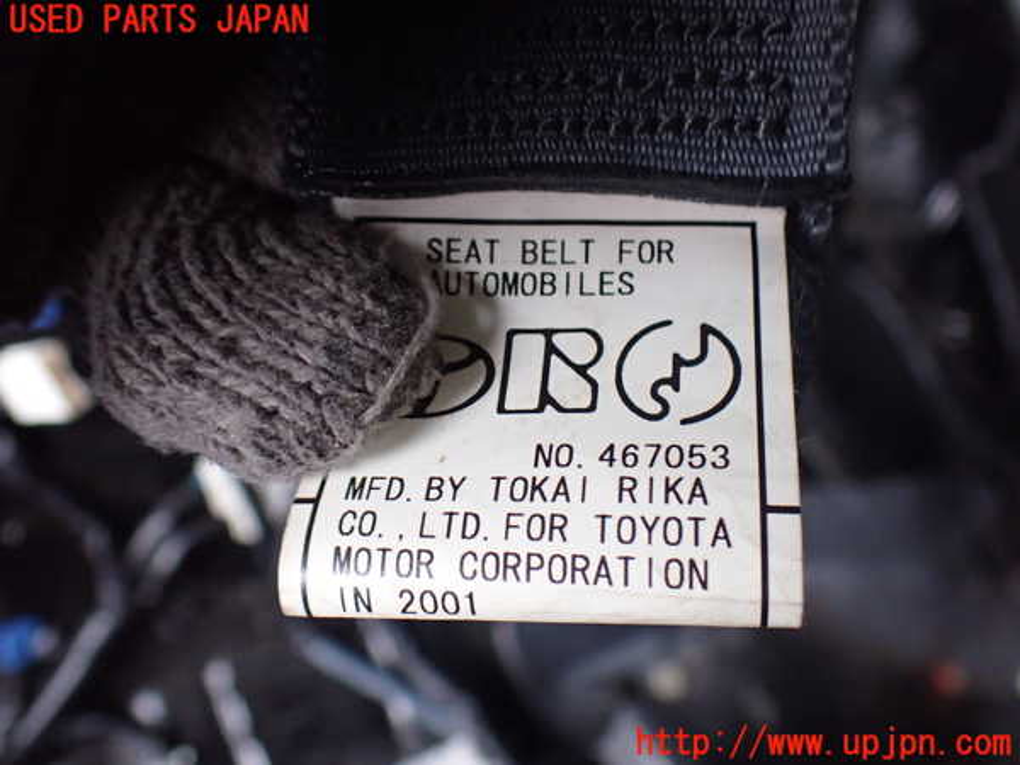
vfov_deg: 46.8
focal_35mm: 30
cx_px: 510
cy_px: 382
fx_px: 884
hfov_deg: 60.0
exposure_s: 1/125
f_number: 2.3
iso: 640
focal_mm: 5.4
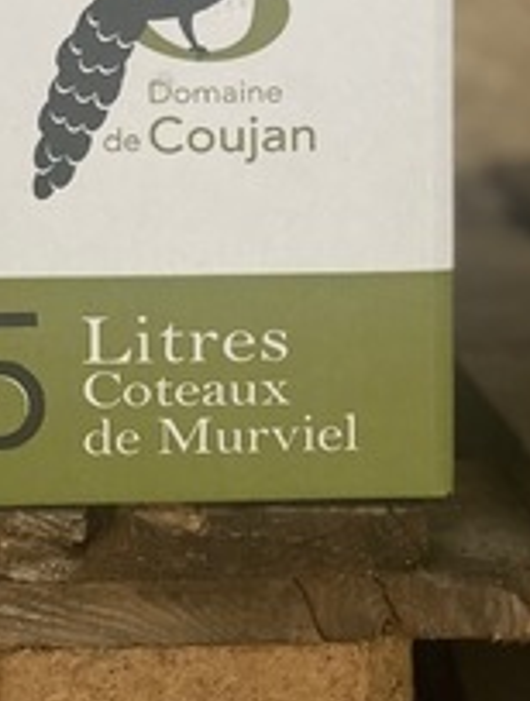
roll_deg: +0.8
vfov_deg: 21.8
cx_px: 253
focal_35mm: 89
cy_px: 213
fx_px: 1809
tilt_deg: -4.2
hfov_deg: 16.7
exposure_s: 1/75
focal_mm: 6
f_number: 2
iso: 250
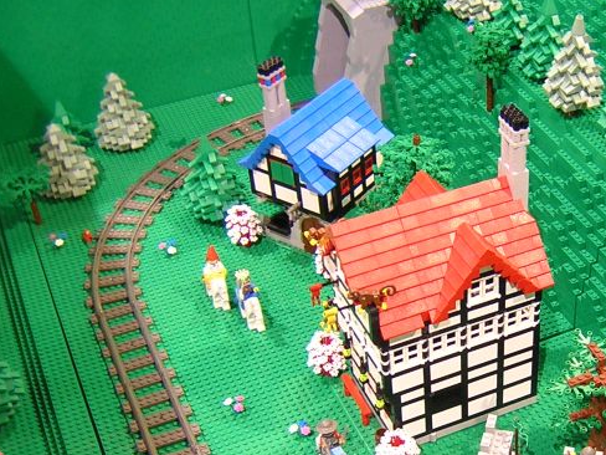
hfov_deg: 31.8
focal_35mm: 59
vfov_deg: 24.7
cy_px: 303
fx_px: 1033
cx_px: 489
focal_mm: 4.7
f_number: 2.6
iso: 142
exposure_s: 1/3.6
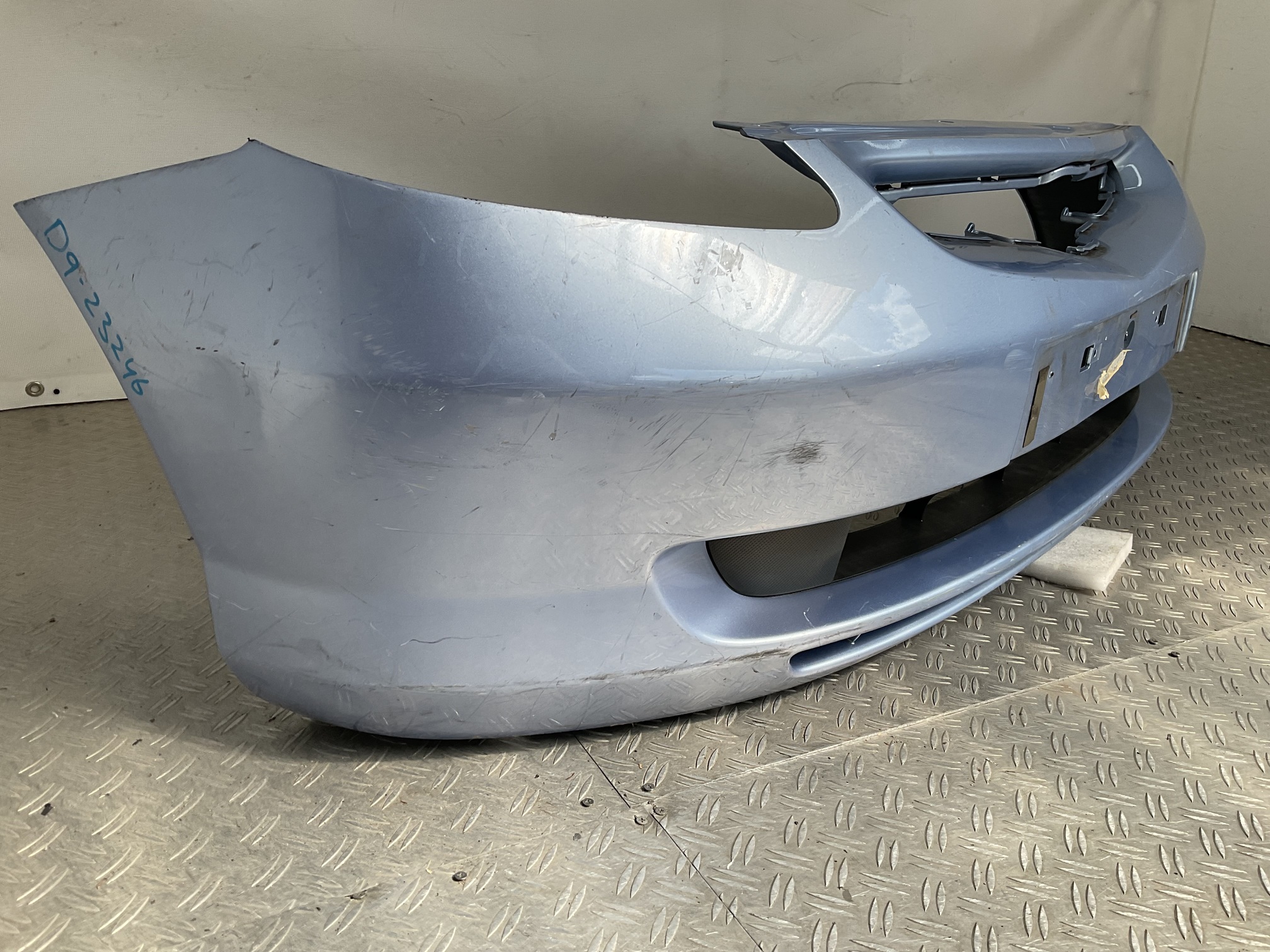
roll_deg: -4.9
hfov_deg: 61.7
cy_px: 476
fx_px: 1064
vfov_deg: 48.2
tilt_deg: -21.4
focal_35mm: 29
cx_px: 635
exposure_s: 1/804
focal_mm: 3
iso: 16
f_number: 1.8
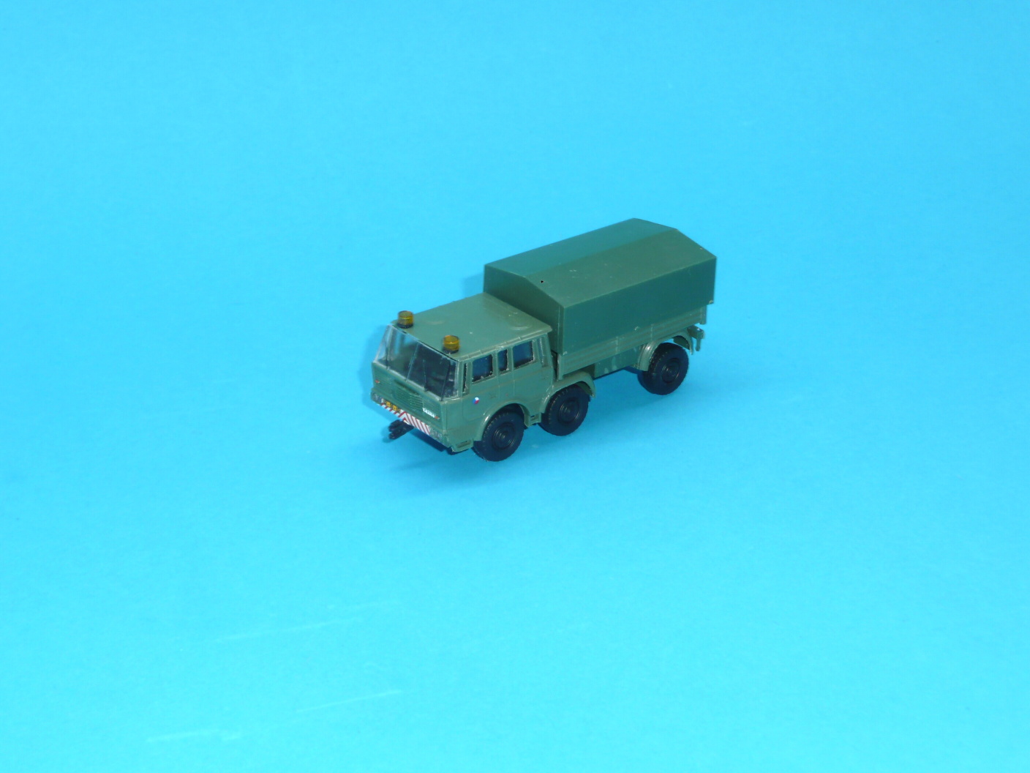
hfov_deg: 27.0
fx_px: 2142
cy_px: 386
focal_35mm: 72
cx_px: 515
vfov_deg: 20.4
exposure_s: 1/30
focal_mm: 11.8
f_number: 4.6
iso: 100
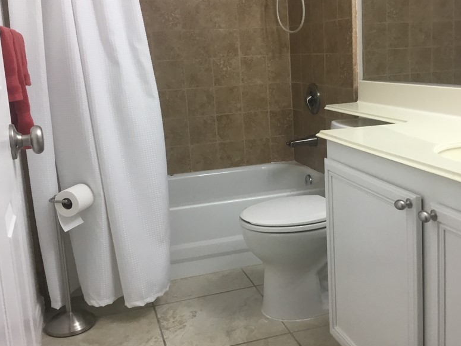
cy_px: 140
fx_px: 546
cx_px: 271
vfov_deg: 35.0
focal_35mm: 41
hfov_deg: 45.6
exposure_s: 1/40
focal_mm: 3.3
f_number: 2.4
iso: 32
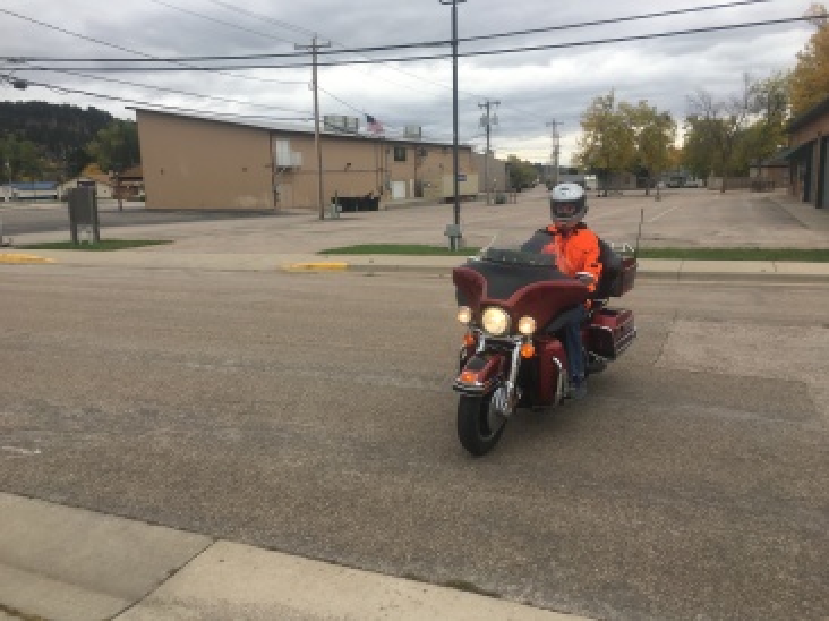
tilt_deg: -9.7
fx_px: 694
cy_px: 310
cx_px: 414
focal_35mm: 29
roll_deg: +3.2
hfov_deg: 61.7
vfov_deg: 48.2
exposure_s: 1/270
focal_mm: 4.15
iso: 25
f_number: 2.2
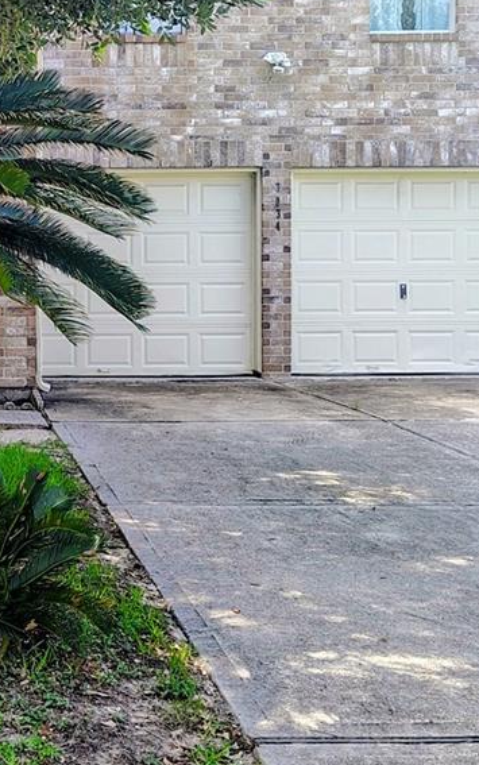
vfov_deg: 29.7
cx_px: -80
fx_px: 1439
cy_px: 333
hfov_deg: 18.0
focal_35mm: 69
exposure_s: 1/200
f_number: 1.8
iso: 128
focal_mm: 5.56
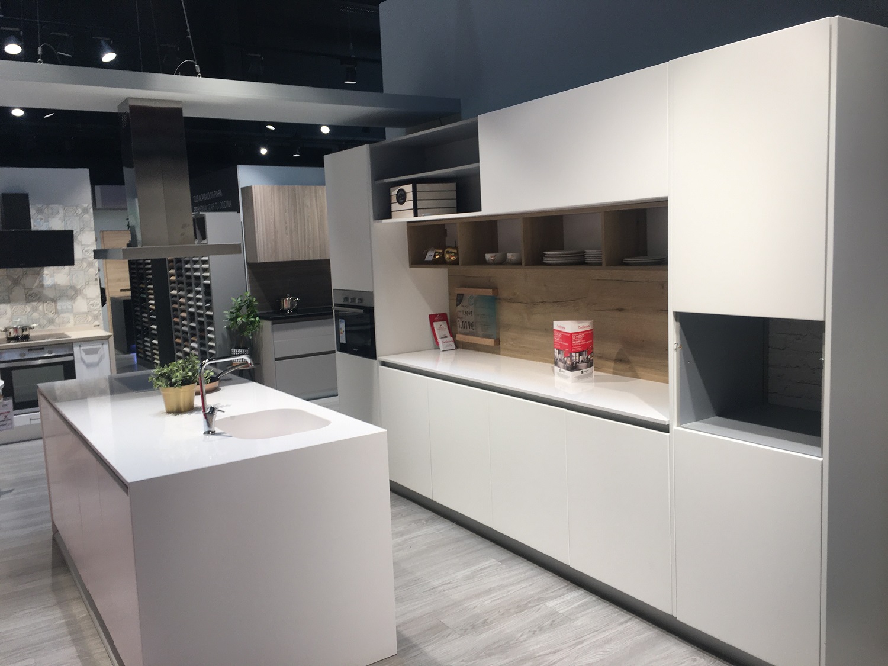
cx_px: 444
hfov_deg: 61.7
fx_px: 744
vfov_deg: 48.2
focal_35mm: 29
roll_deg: +2.0
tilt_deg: -5.1
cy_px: 333
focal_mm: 4.15
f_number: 2.2
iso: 32
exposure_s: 1/50
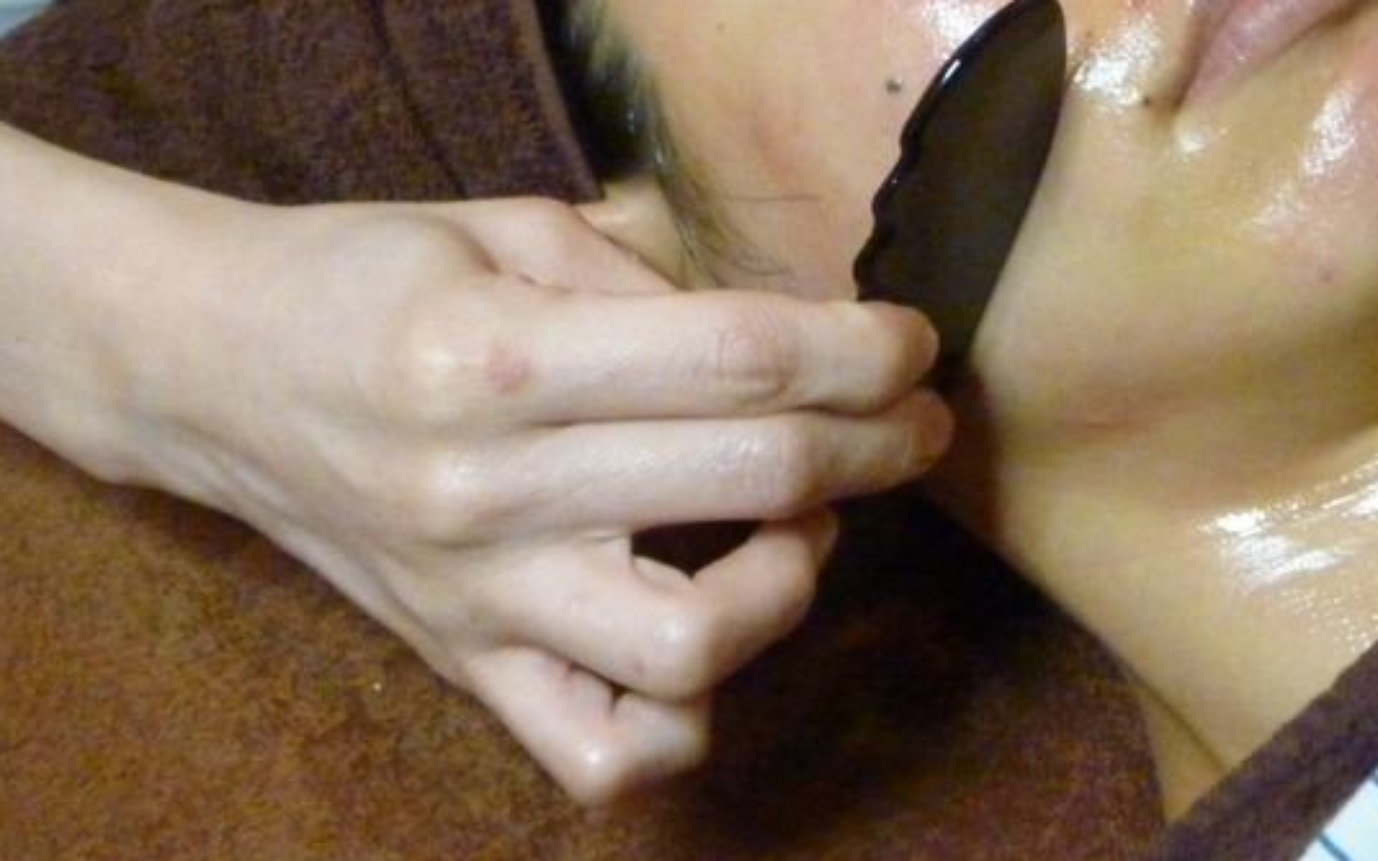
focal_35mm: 105
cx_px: 1118
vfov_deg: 12.4
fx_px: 3942
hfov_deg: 19.6
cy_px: 180
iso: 800
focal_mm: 9.3
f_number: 4.3
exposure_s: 1/15
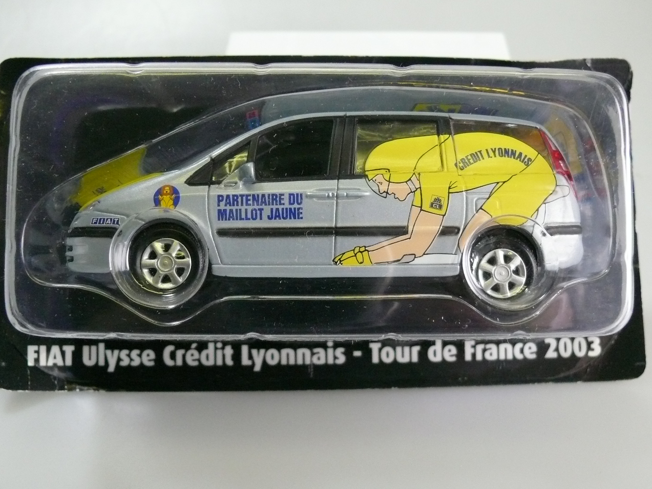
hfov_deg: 42.9
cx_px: 330
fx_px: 829
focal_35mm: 44
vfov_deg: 32.8
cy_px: 204
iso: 400
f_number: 2.8
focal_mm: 7.4
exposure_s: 1/400
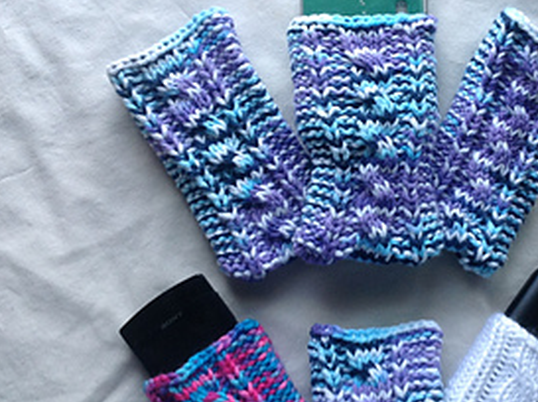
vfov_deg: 22.9
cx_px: 372
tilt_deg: -81.5
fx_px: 993
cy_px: 202
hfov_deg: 30.0
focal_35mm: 64
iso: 64
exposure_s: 1/60
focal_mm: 4.28
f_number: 2.4
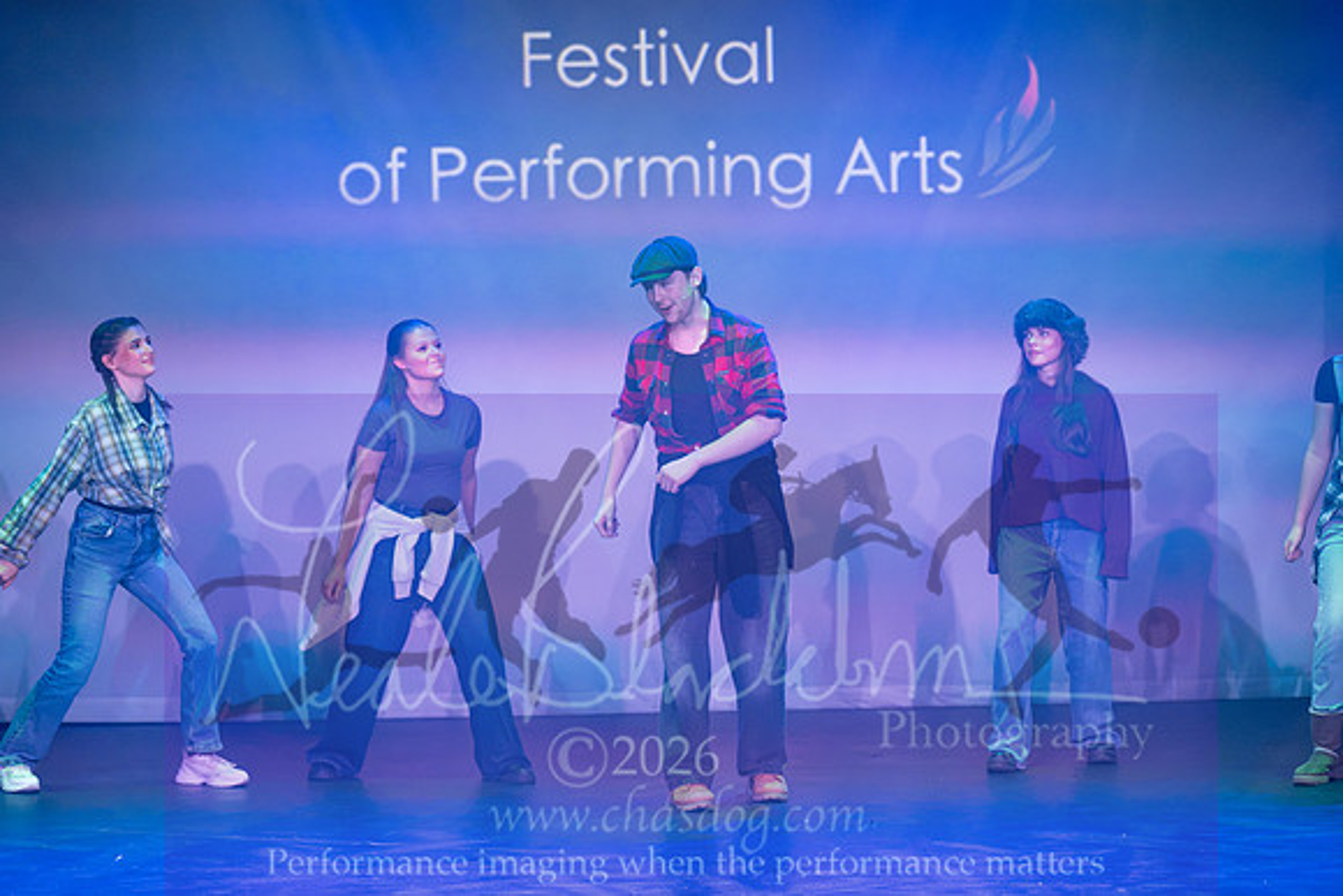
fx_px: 4851
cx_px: 672
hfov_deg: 15.8
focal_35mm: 130
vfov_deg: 10.6
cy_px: 448
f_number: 4
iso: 5000
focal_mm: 130
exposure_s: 1/800
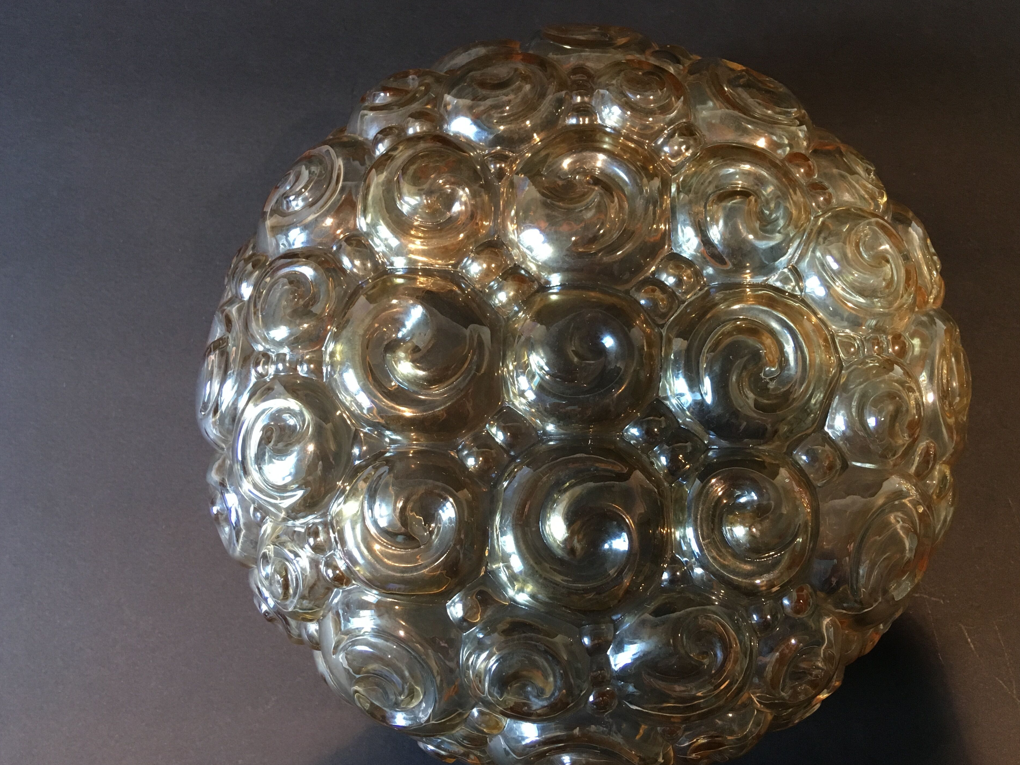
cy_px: 381
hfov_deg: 58.3
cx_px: 534
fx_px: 913
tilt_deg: -79.8
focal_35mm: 31
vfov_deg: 45.4
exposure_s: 1/33
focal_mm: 4.15
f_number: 2.2
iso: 160
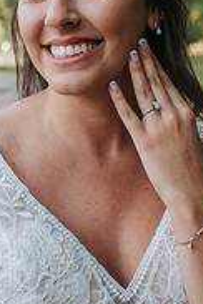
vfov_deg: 23.5
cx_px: 78
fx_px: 727
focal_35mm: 86
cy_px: 85
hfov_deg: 15.9
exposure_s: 1/1000
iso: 1000
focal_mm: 35
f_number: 4
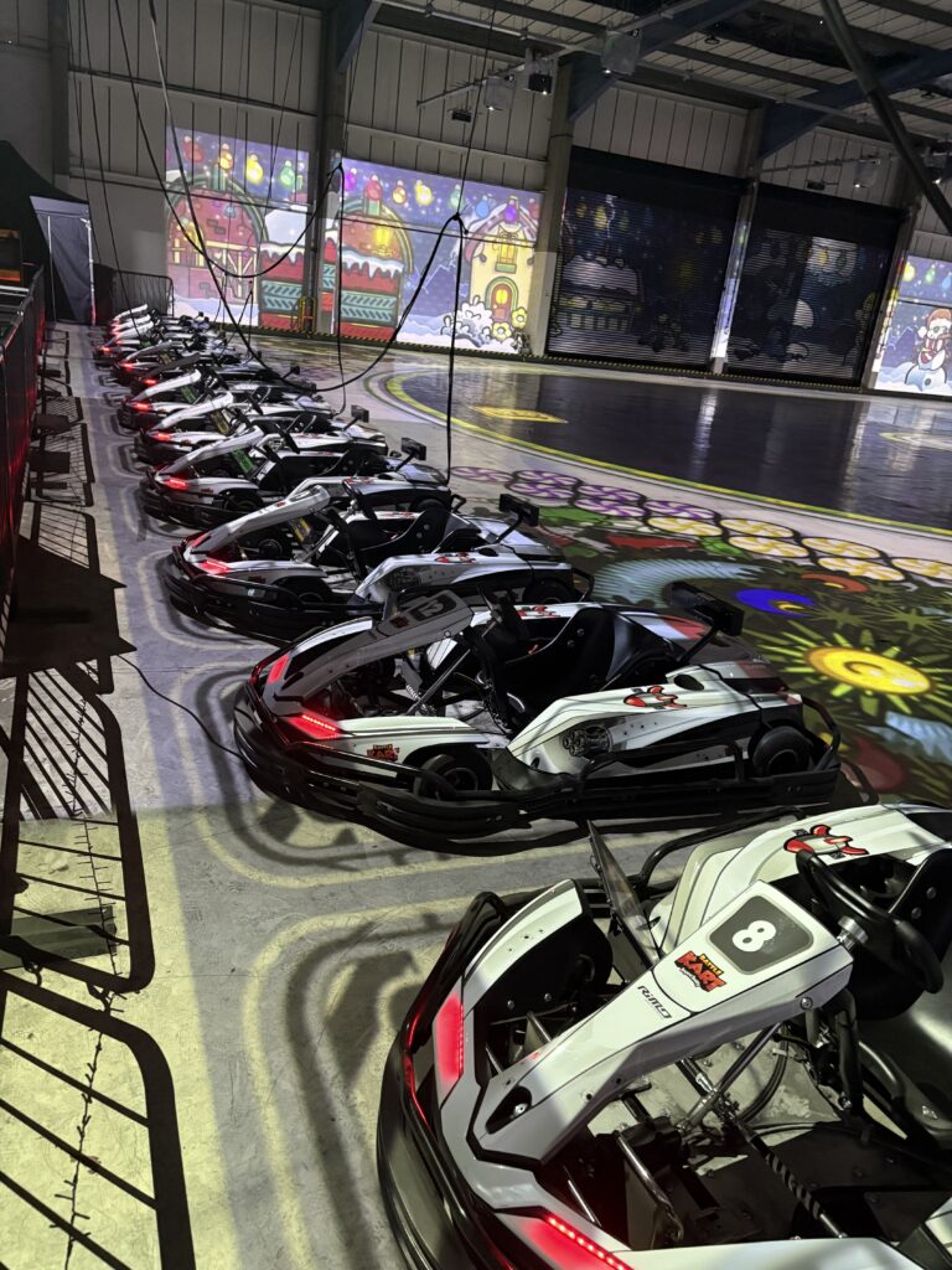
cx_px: 476
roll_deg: -6.6
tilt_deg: -18.8
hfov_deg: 53.1
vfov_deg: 67.3
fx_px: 953
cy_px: 635
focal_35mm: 26
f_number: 1.6
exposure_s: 1/30
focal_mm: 5.96
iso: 500
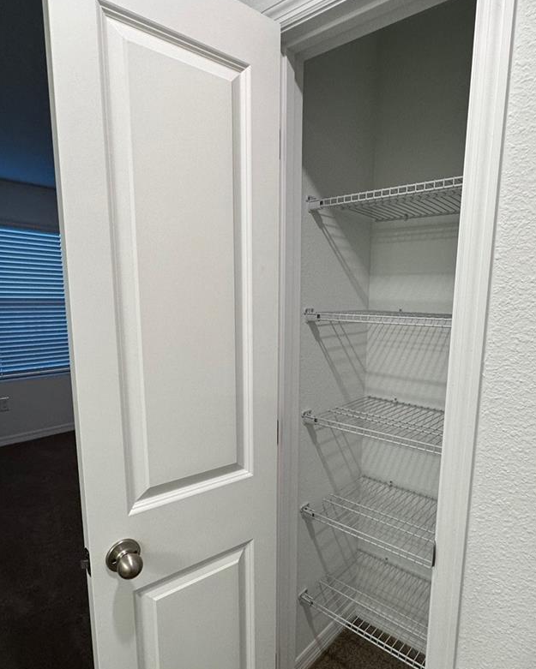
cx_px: 303
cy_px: 367
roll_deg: -1.0
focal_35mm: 21
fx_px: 416
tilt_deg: -9.5
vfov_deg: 77.4
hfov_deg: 65.3
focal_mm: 2.22
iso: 160
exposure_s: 1/120
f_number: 2.2
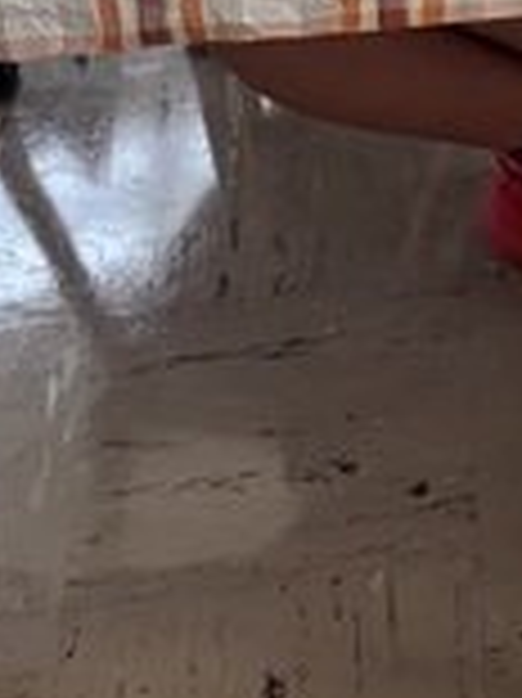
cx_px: 850
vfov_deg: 11.5
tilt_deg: -28.9
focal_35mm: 159
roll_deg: +1.1
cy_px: -567
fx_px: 3201
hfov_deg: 9.0
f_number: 1.78
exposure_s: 1/120
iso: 200
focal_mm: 6.76
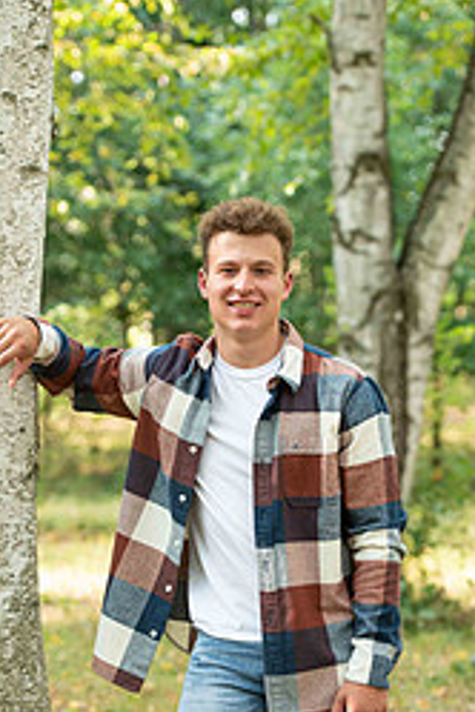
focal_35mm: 148
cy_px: 518
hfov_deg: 9.3
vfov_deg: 13.8
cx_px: 217
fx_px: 2929
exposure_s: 1/200
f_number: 3.2
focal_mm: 82
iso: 400
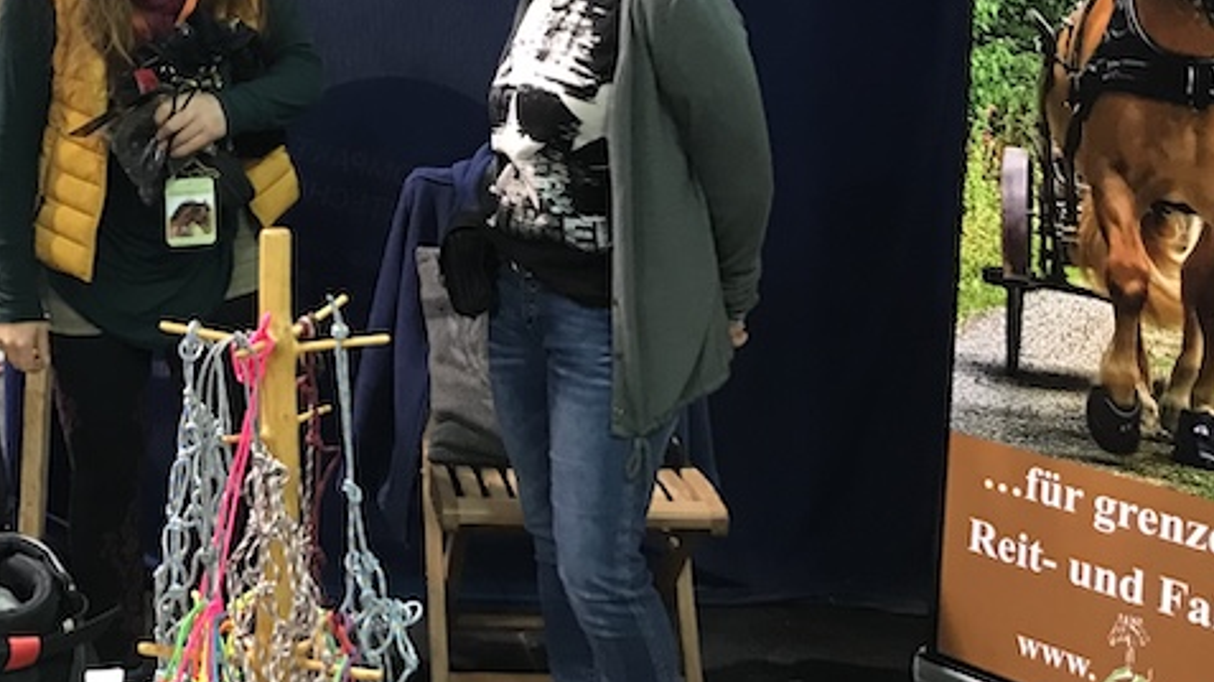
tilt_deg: -5.5
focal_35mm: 64
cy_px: 163
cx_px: 168
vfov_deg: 18.7
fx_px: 2060
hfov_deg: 31.6
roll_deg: +0.4
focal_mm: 3.99
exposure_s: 1/17
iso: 100
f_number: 1.8
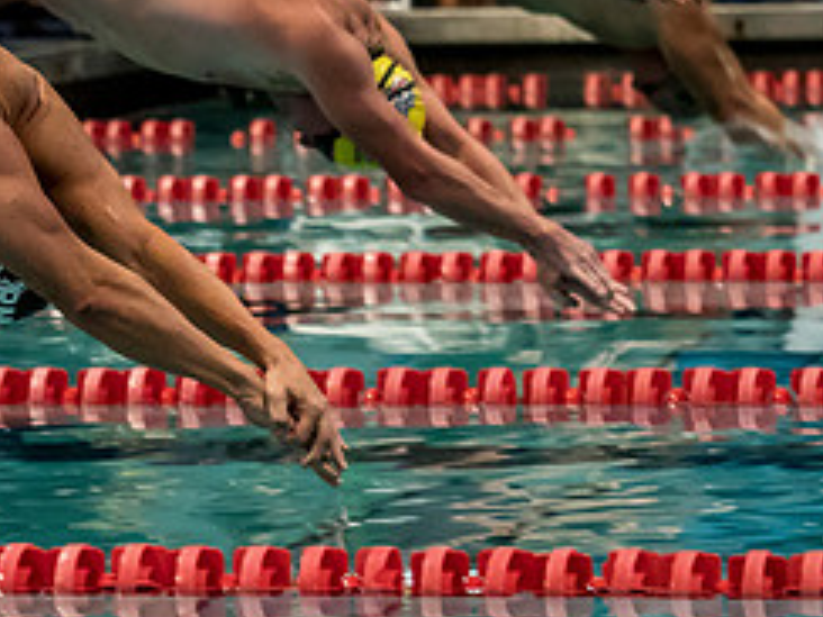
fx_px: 7560
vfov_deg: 4.7
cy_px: 153
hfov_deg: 6.2
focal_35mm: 318
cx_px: 152
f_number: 2.8
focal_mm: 67
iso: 3200
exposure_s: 1/1000
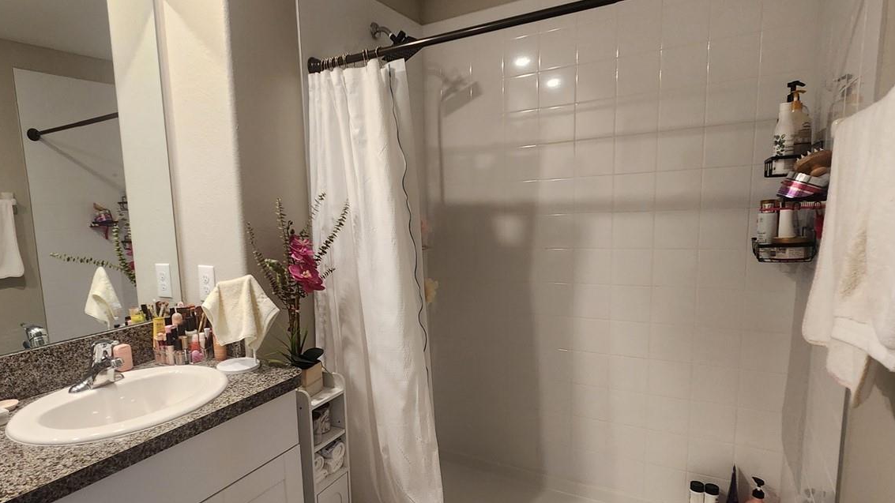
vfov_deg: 55.8
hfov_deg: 85.9
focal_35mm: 20
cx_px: 371
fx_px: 475
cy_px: 271
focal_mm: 2.2
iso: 200
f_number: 2.2
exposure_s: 1/60
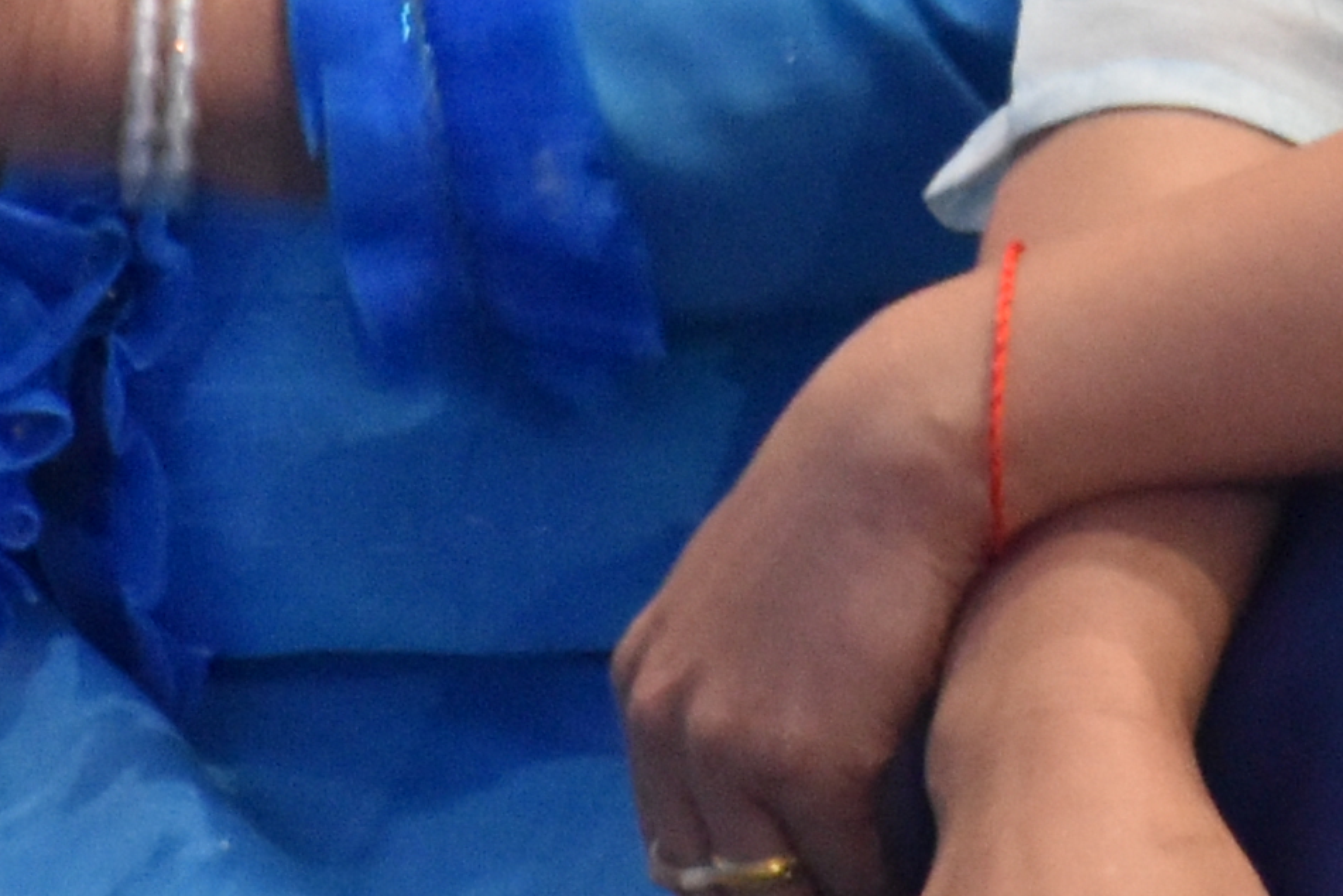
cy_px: -1282
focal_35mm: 852
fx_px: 31782
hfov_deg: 2.4
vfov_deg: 1.6
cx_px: 2137
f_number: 5.3
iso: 2000
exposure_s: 1/60
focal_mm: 90
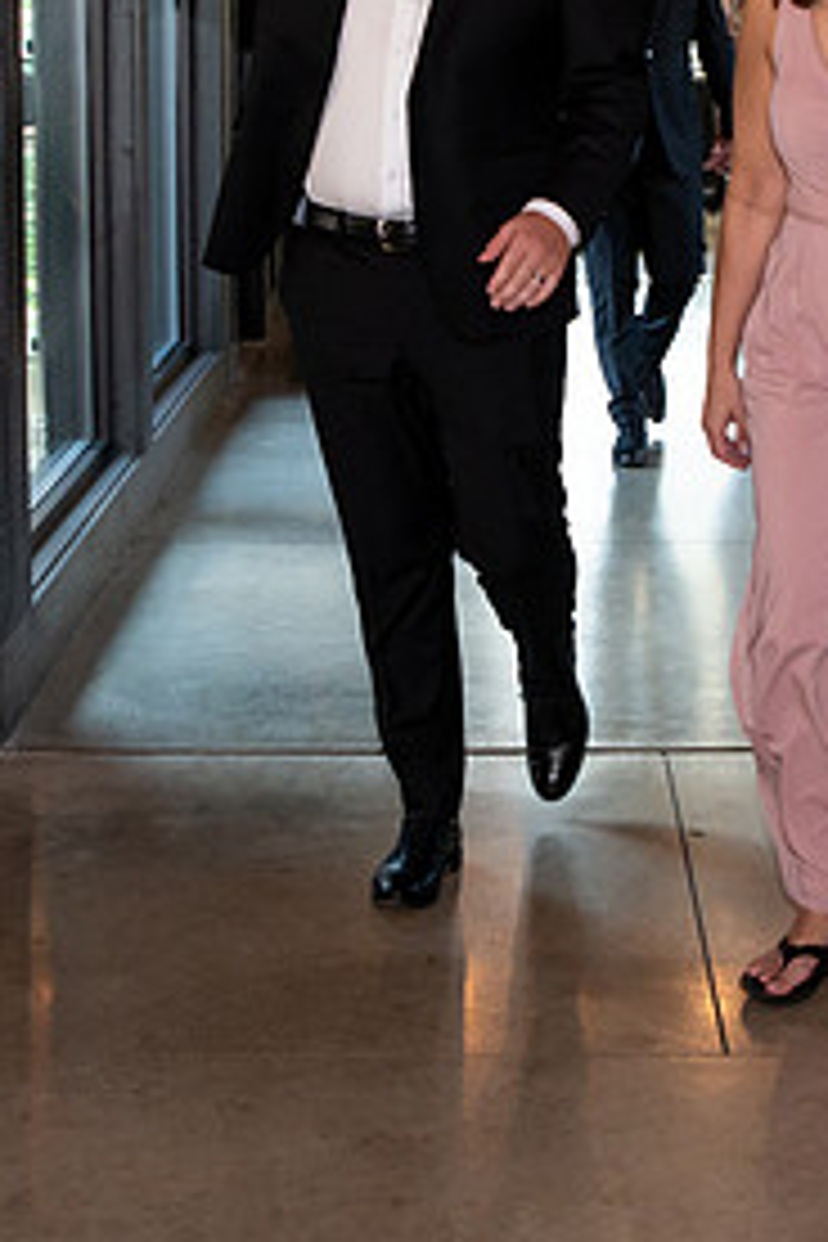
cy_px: 258
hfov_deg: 18.2
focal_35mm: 75
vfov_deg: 26.5
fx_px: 2587
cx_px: 503
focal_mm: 24
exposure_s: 1/160
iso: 1000
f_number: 5
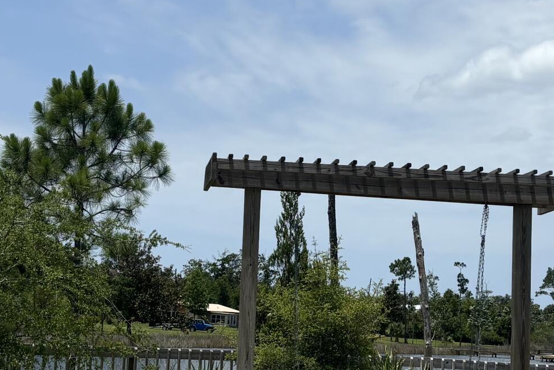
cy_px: 182
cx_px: 312
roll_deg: -2.2
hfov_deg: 24.4
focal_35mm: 83
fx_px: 1278
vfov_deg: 16.5
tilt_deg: +6.1
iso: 50
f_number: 1.6
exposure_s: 1/6711
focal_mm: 5.96
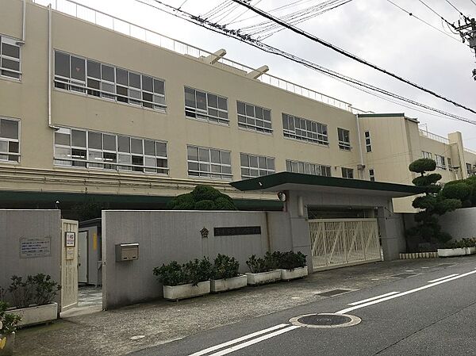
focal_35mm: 29
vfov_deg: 48.2
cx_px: 238
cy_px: 178
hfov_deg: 61.7
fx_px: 398
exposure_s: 1/646
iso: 25
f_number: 2.2
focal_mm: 4.15
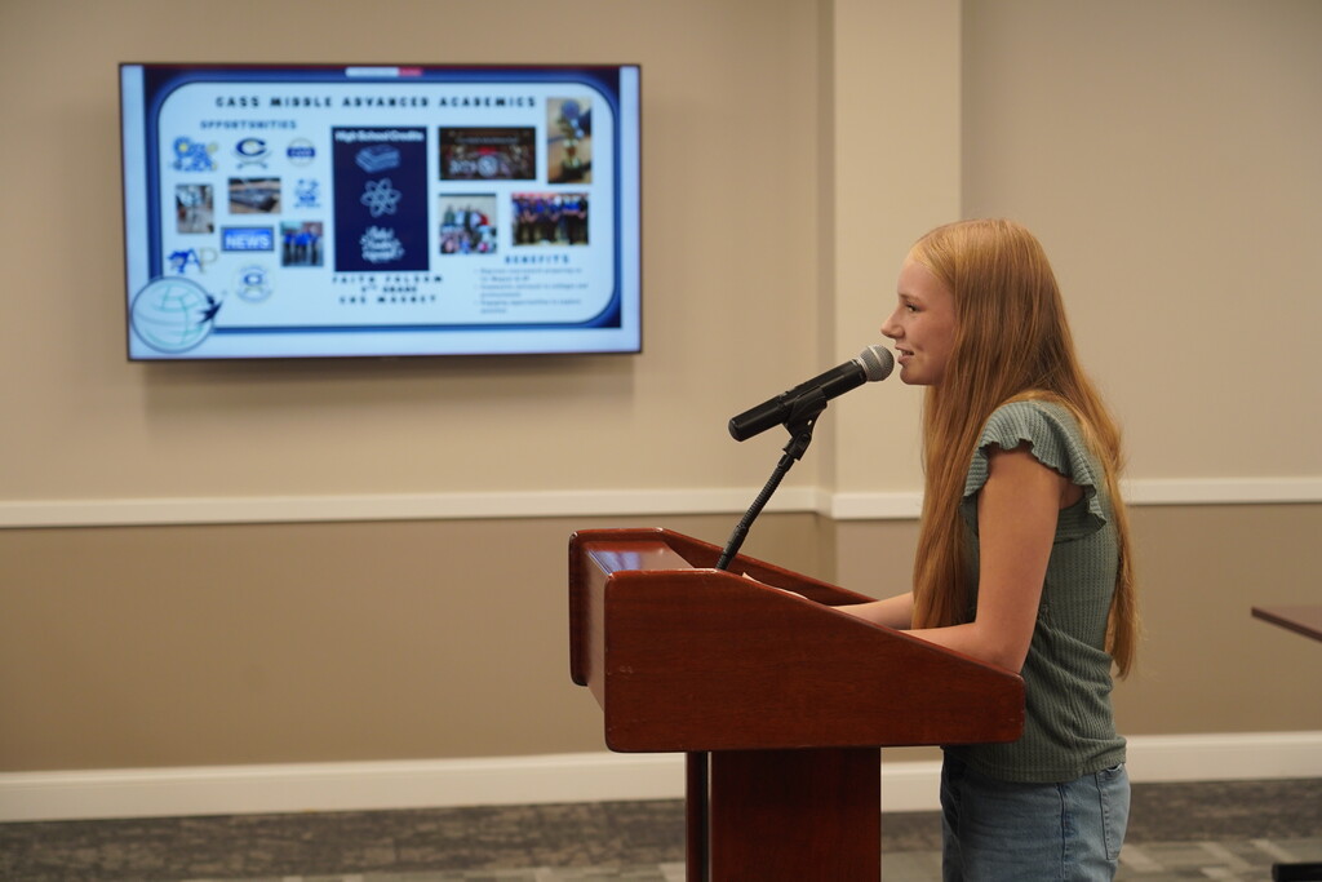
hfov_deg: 29.7
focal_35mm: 68
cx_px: 661
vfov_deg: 20.0
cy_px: 441
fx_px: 2497
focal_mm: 68
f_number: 4
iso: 800
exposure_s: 1/160
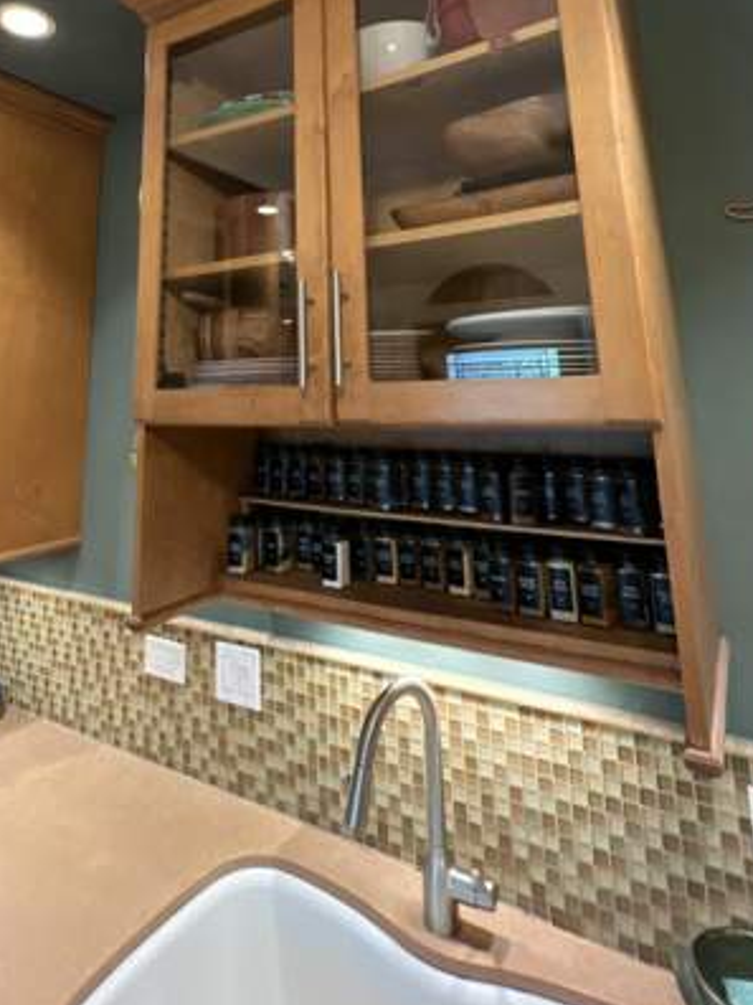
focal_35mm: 21
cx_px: 299
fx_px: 609
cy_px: 256
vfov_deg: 73.6
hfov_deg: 62.8
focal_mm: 1.57
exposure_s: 1/60
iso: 1000
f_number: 1.8
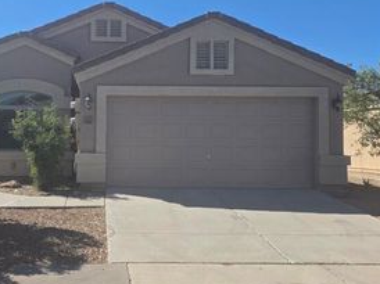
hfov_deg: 44.0
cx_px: 116
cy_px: 131
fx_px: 461
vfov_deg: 34.3
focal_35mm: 42
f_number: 1.7
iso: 80
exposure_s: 1/6809
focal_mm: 6.25
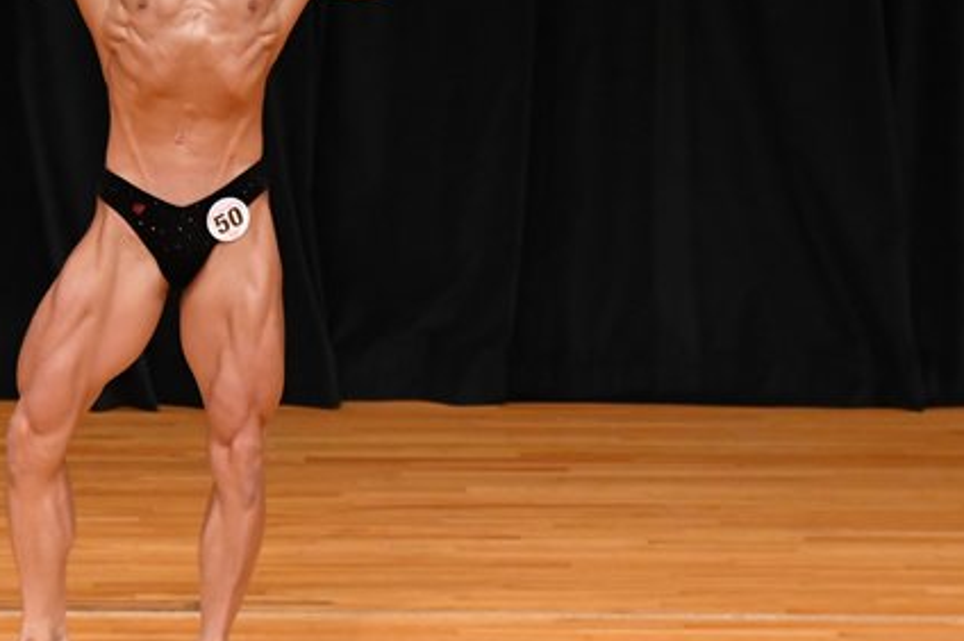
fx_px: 13218
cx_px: 219
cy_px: 214
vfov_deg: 2.8
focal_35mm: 494
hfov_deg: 4.2
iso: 3200
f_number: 5.6
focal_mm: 180
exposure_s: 1/400
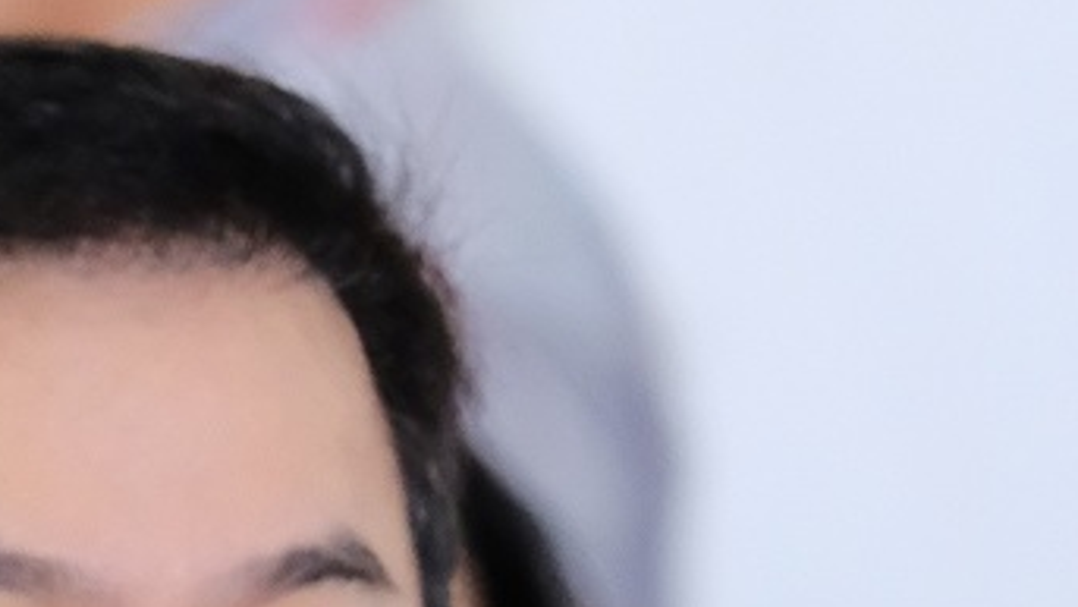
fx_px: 27729
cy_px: 1239
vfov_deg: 1.3
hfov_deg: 2.2
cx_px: -229
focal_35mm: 970
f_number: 4.4
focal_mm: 141.3
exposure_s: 1/200
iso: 5000
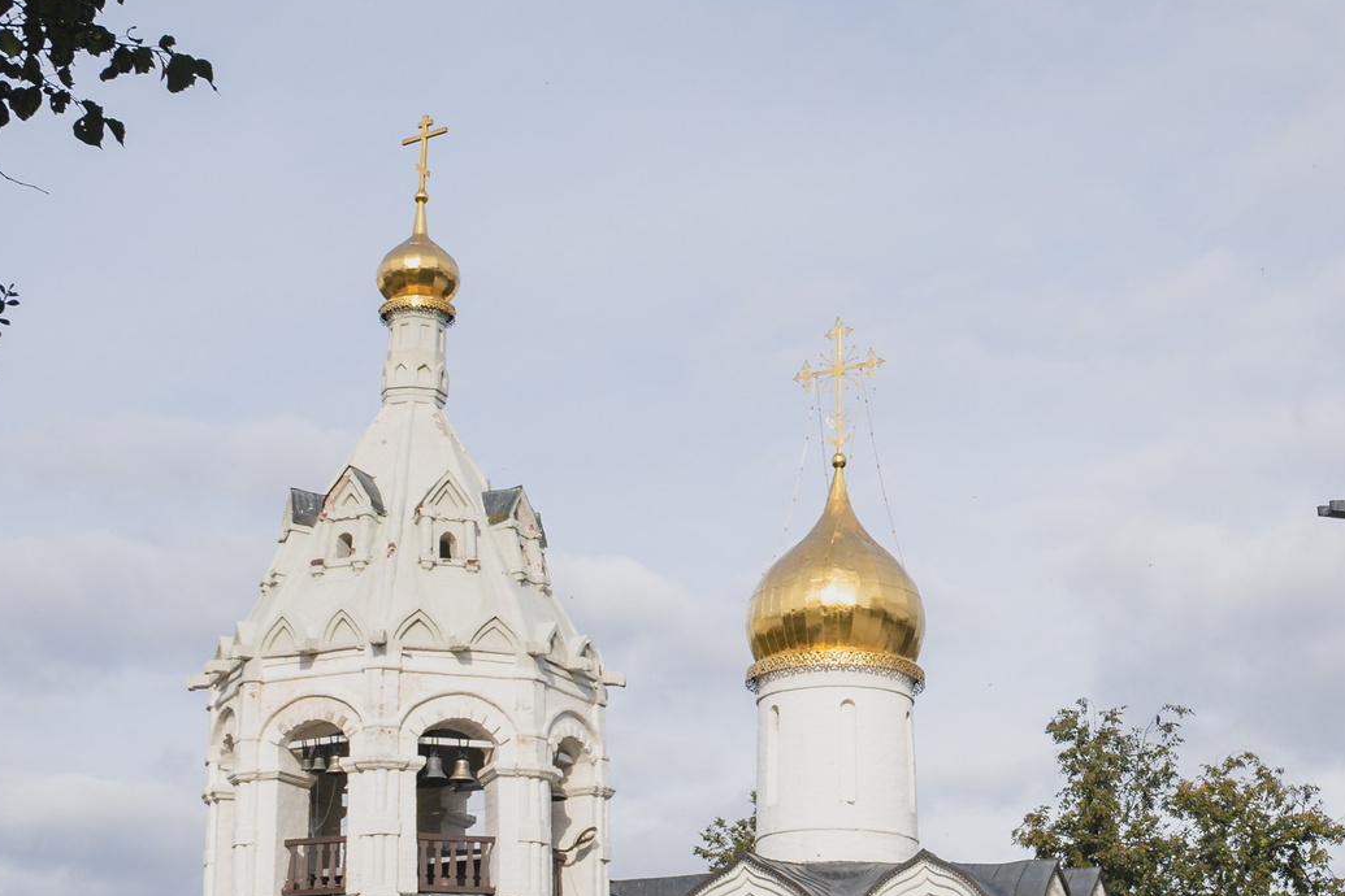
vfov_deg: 19.1
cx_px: 1171
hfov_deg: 27.6
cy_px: 591
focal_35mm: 71
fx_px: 2652
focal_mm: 18
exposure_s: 1/320
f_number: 5.6
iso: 100
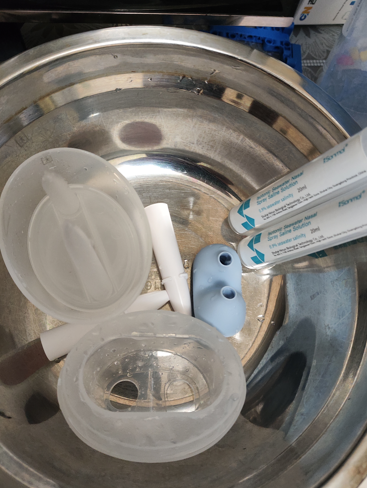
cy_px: 230
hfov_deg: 53.1
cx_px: 196
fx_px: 367
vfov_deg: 67.2
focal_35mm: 26
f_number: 1.8
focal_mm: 4.68
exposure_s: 1/25
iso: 1029
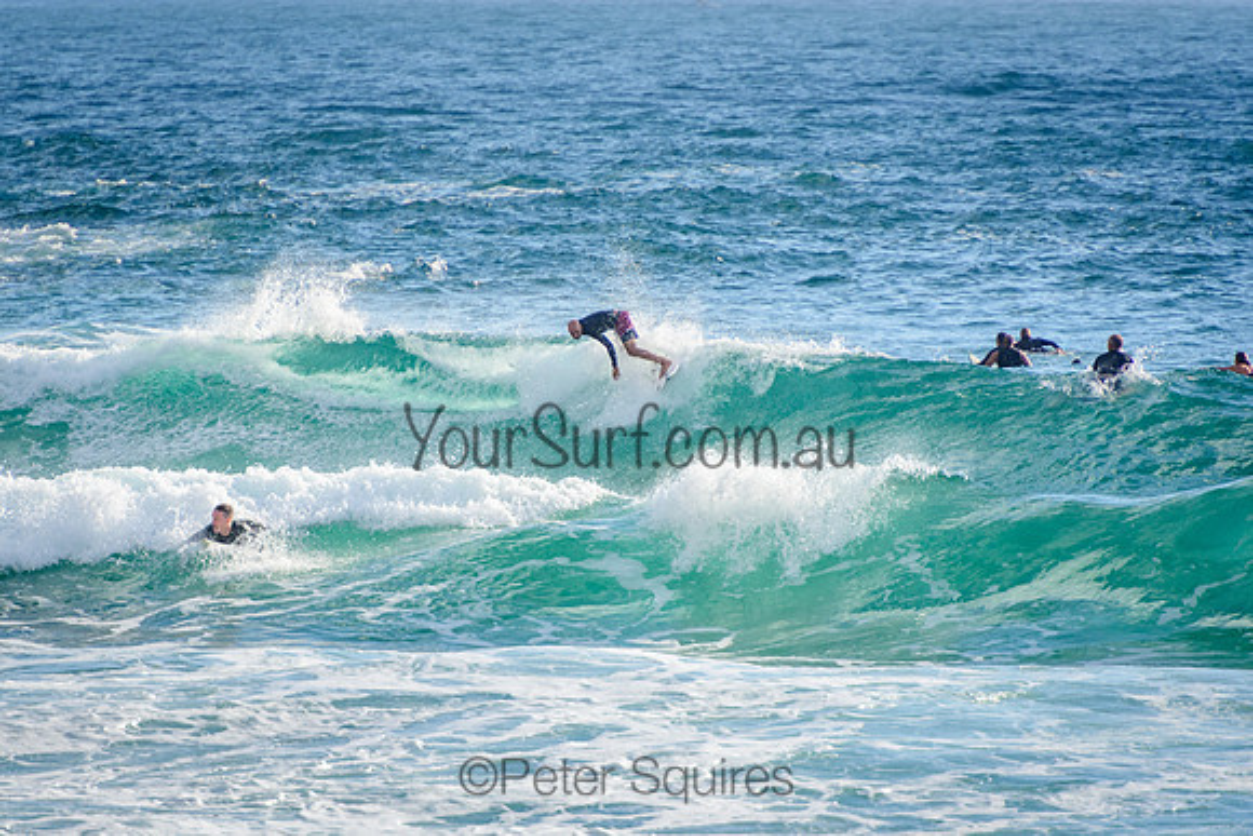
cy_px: 418
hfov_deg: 3.4
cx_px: 626
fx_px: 21253
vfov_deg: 2.3
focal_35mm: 611
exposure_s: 1/2000
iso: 360
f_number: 5.6
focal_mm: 400
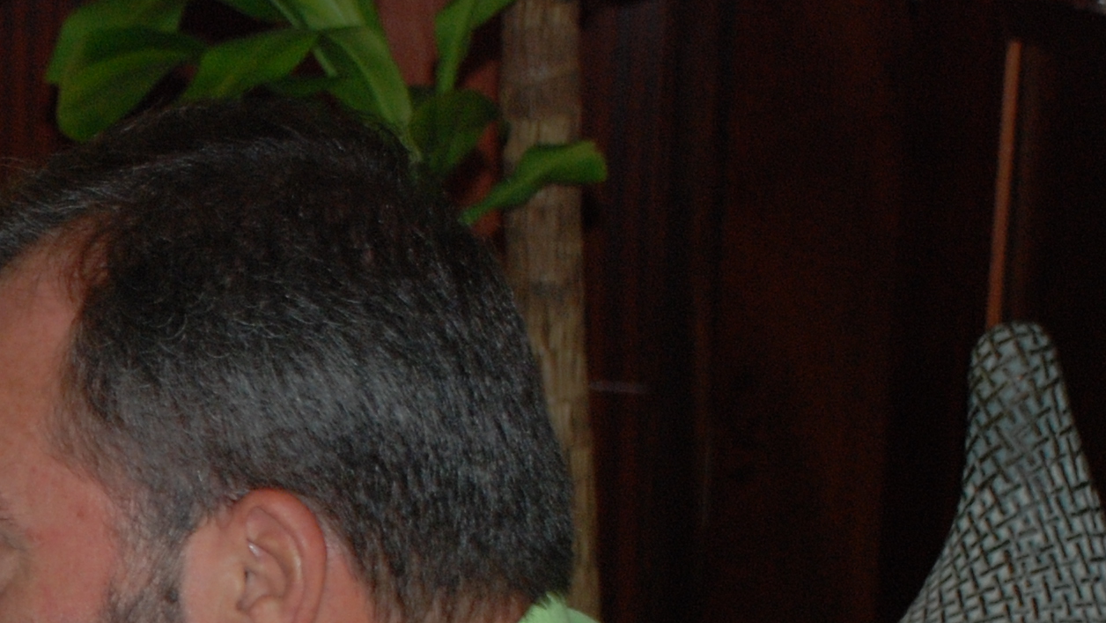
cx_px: -486
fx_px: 5690
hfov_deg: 10.7
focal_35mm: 194
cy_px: 999
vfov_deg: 6.2
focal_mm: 40
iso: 320
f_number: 4.5
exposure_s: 1/60
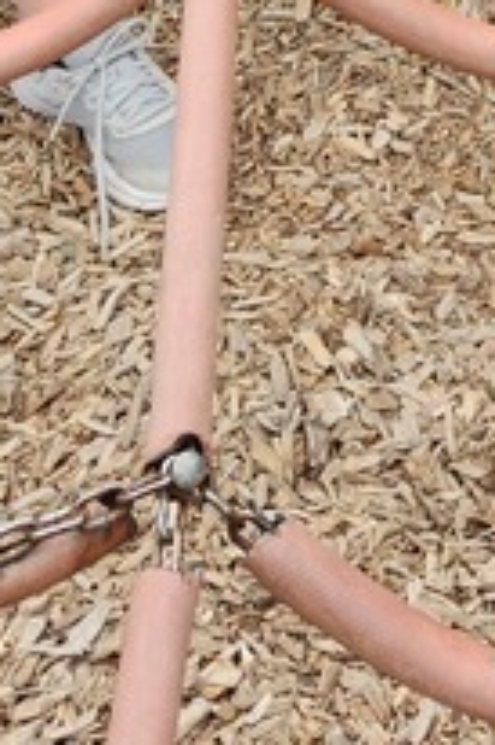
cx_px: 770
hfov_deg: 11.0
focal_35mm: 119
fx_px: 2458
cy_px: -792
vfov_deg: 14.1
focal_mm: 5.4
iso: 20
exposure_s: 1/241
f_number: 1.8
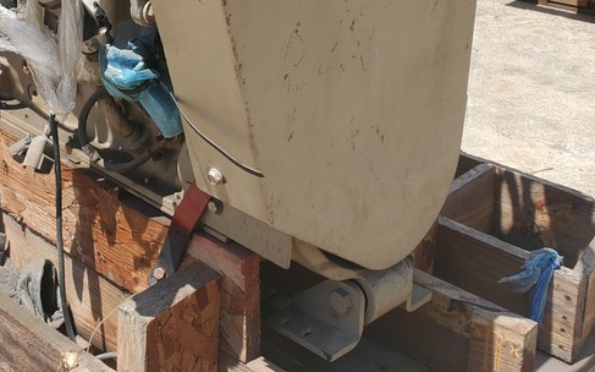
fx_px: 940
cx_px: 165
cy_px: -11
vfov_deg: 21.5
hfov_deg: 34.5
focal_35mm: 58
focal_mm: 4.3
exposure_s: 1/1114
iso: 50
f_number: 2.4
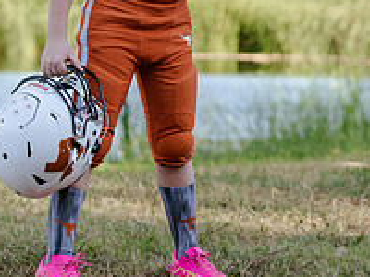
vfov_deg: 7.6
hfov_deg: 10.1
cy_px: -3
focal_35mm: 195
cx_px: 155
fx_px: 2084
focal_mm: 70
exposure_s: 1/320
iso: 125
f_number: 3.2
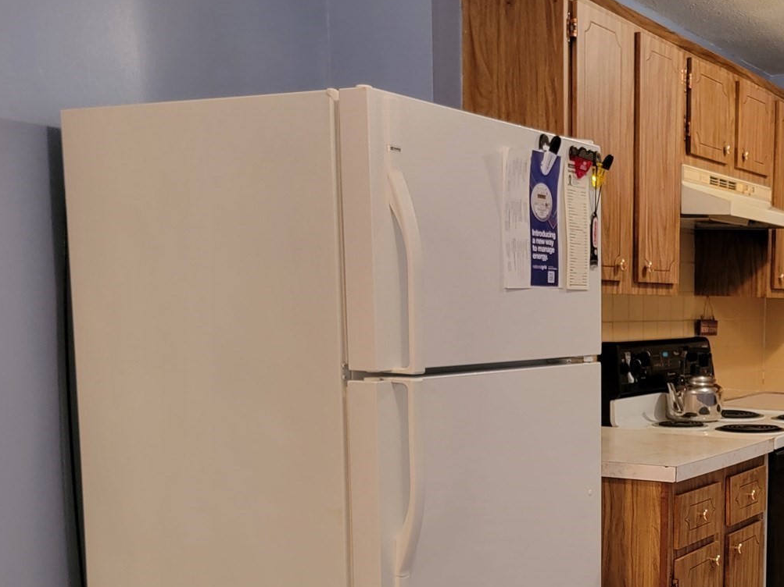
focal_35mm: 49
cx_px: 734
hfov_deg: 36.1
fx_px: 1110
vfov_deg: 29.2
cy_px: 441
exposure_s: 1/40
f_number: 1.8
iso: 400
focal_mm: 6.7
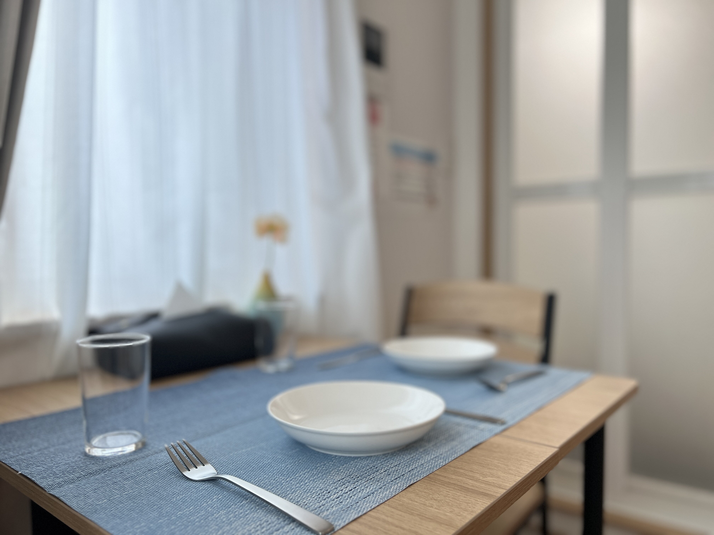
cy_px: 268
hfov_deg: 67.3
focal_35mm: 26
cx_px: 357
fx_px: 536
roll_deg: +0.4
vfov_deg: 53.1
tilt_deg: -2.6
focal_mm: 5.7
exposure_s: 1/100
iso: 125
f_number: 1.5
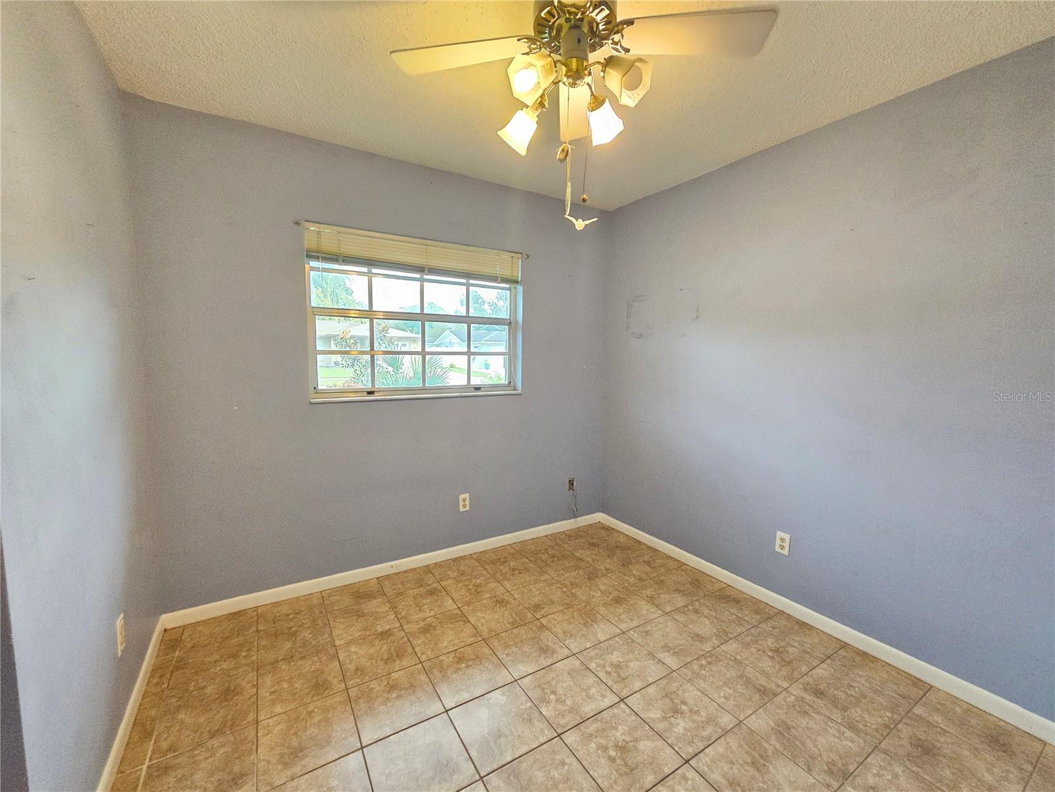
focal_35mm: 13
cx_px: 528
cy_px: 396
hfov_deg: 106.2
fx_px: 396
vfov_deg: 89.9
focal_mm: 2.2
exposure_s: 1/60
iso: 320
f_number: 2.2
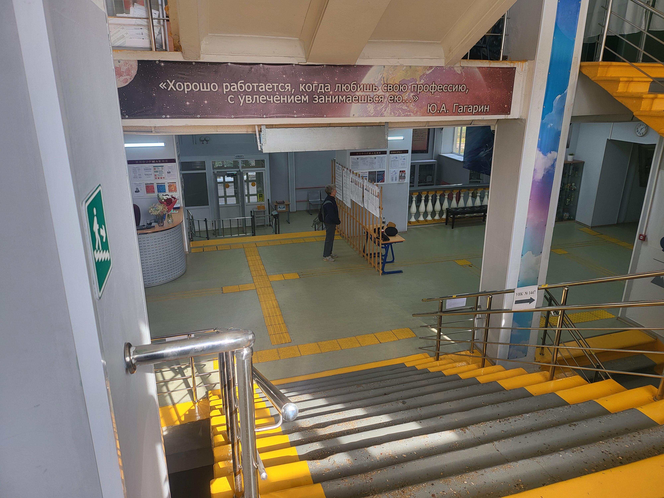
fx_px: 460
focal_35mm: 24
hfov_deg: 71.6
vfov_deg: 56.8
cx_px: 332
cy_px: 249
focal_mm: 5
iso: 40
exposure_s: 1/128
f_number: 1.8
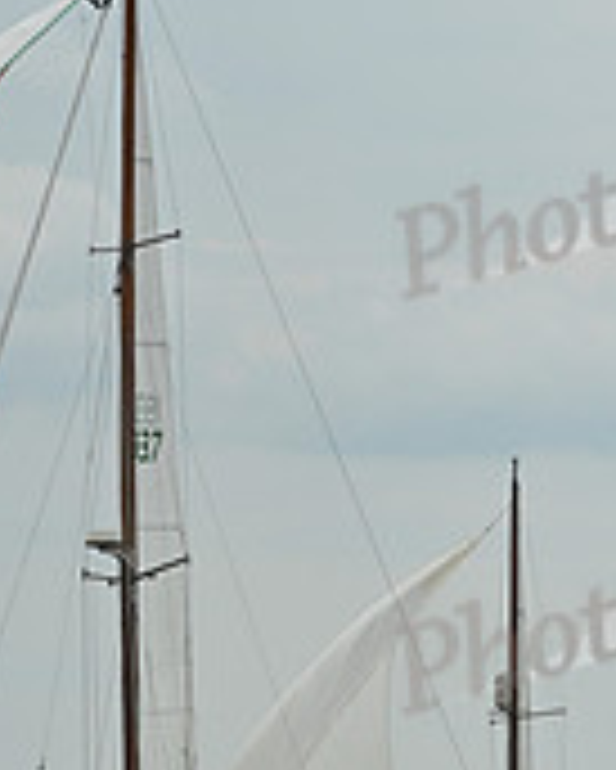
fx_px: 14458
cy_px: 896
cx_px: 164
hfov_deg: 2.4
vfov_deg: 3.0
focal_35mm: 635
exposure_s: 1/3200
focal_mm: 200
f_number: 6.3
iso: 320
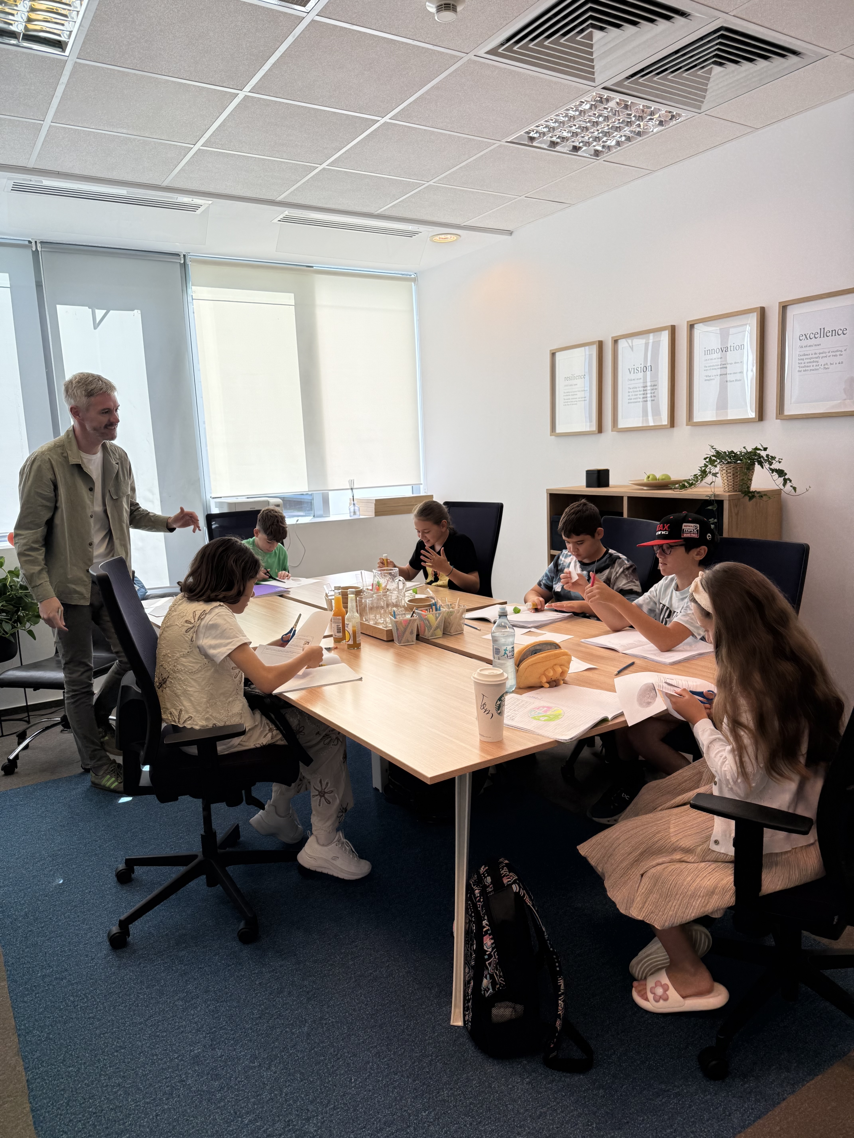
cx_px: 427
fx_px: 789
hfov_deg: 56.8
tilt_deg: -7.8
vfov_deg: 71.6
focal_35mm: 24
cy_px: 569
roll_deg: +3.0
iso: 100
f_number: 1.78
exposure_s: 1/617
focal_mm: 6.76
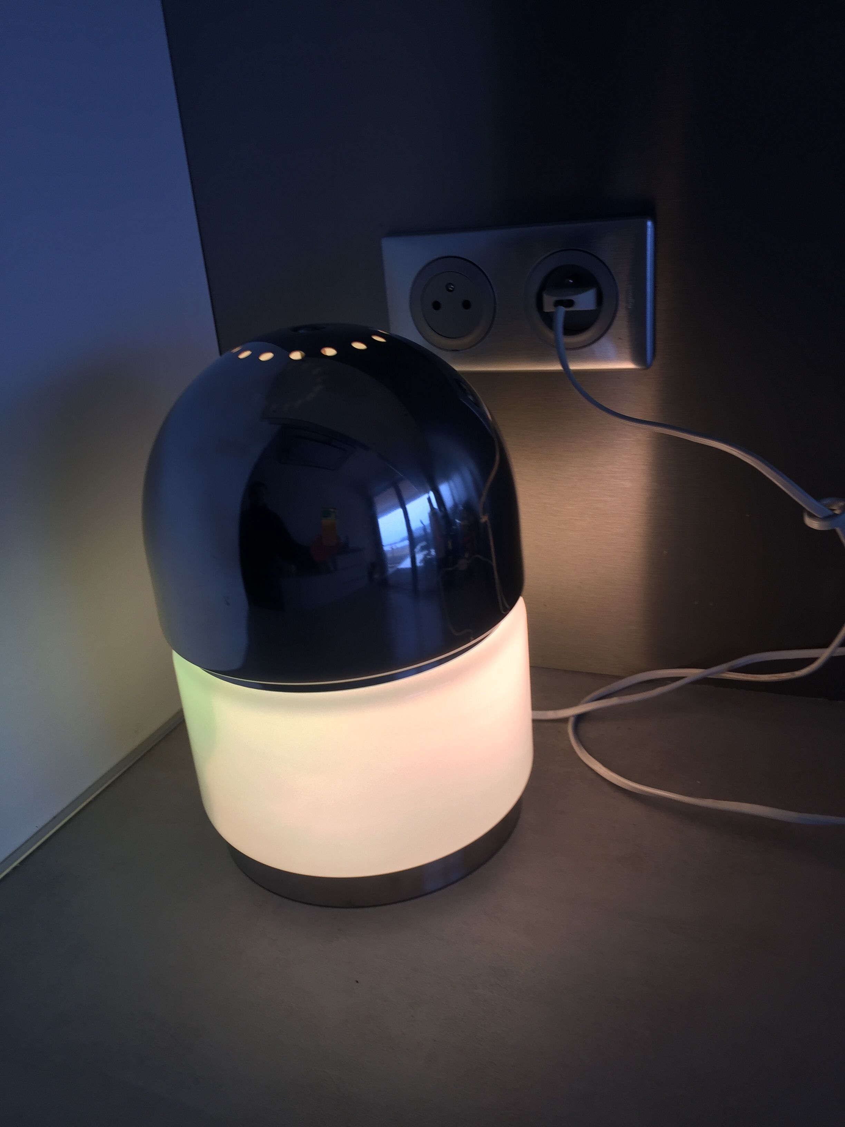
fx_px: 944
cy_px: 564
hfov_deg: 48.2
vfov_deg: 61.7
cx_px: 422
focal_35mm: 29
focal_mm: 4.15
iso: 40
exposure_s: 1/50
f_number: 2.2
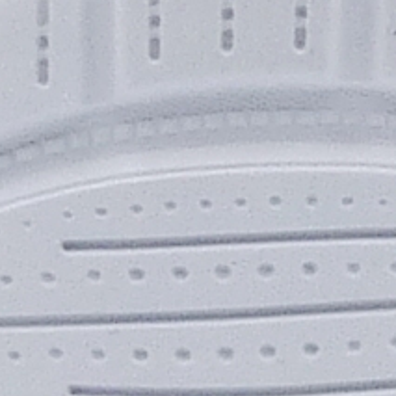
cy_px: 212
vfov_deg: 5.3
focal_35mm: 332
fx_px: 4297
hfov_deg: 5.2
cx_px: 692
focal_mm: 4.9
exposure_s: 1/200
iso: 100
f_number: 5
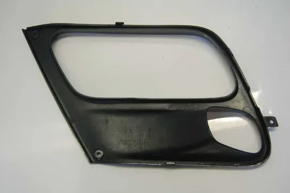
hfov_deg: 49.6
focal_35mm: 39
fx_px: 314
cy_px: 96
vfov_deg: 34.1
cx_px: 145
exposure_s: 1/60
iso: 400
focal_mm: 26
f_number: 4
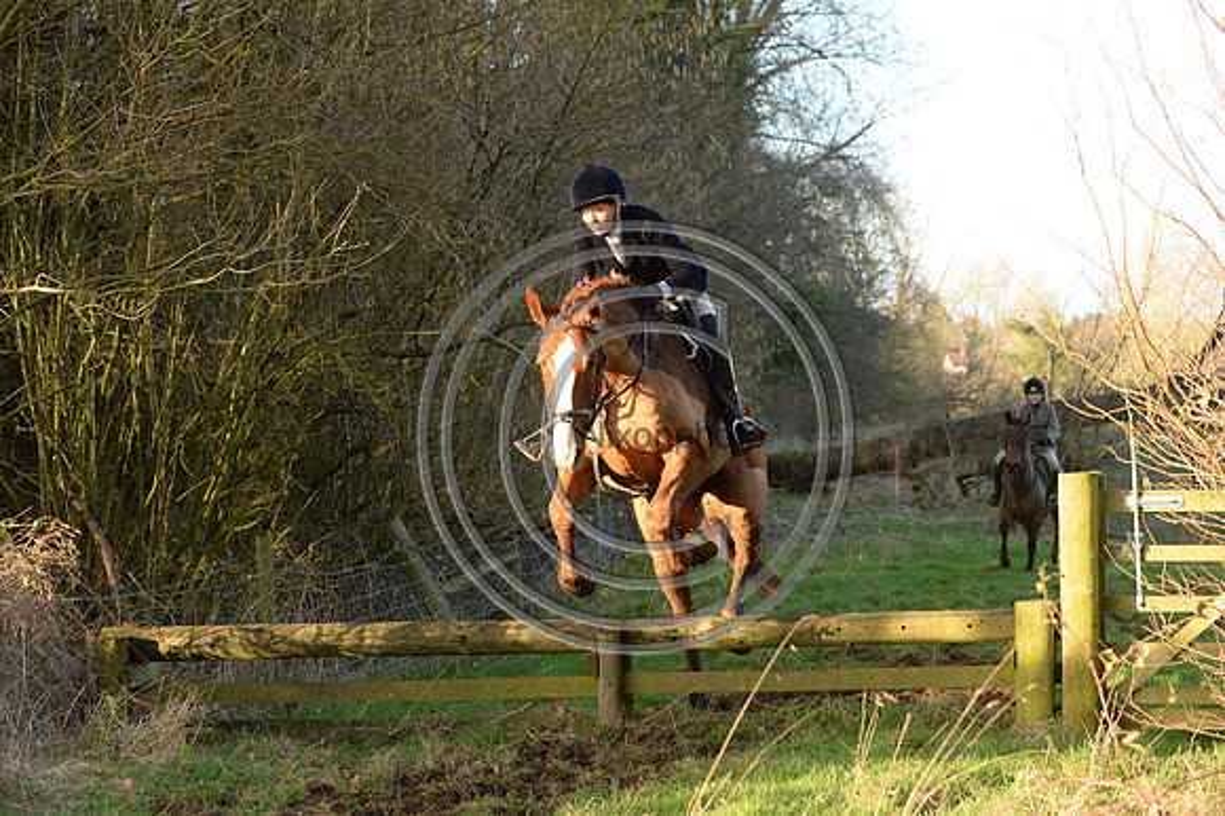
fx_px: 2721
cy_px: 408
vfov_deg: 17.0
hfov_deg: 25.4
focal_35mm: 80
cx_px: 612
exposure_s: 1/800
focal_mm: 80
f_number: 4.5
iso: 1600
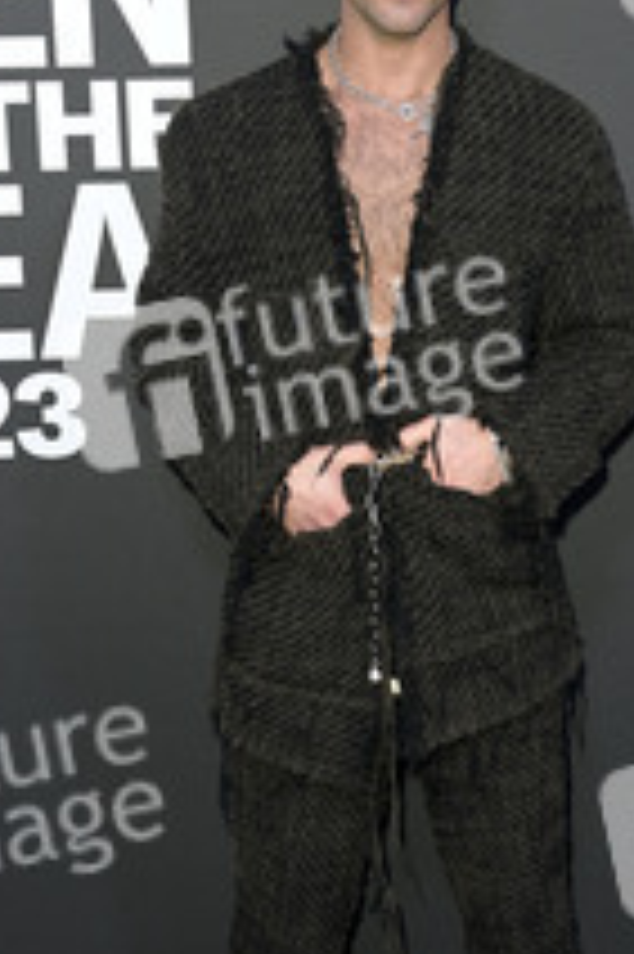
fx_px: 1799
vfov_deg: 29.6
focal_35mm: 68
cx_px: 423
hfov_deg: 19.9
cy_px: 590
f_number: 5.6
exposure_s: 1/250
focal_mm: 36
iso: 1000
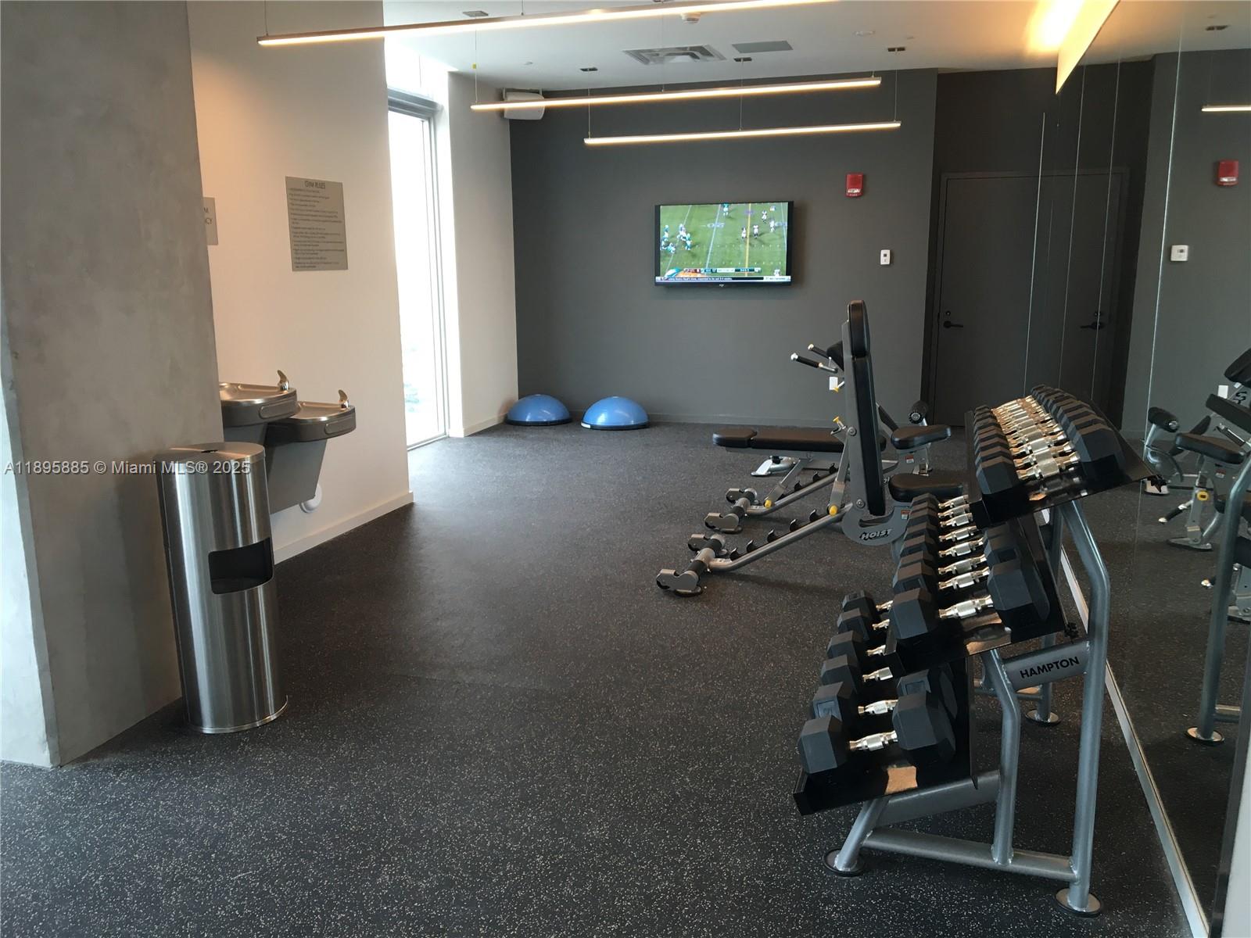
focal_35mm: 29
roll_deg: +0.4
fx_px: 1048
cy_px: 469
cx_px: 626
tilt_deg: -10.7
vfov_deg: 48.2
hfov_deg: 61.7
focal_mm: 4.15
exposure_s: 1/30
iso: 64
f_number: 2.2
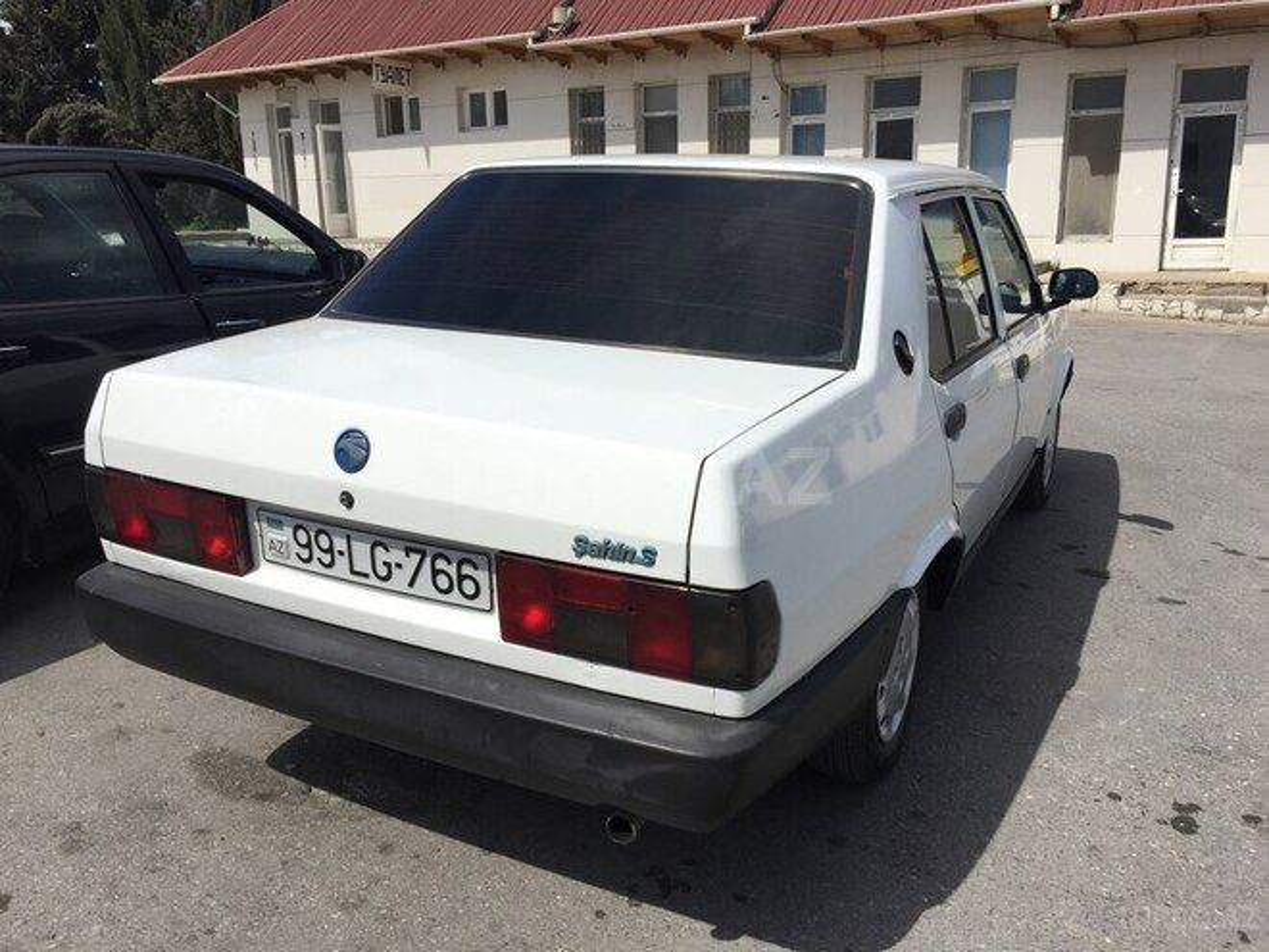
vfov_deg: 48.2
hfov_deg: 61.7
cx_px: 634
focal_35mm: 29
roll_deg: -0.4
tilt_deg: -13.7
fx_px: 1063
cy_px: 476
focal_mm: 4.15
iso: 32
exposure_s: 1/2475
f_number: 2.2
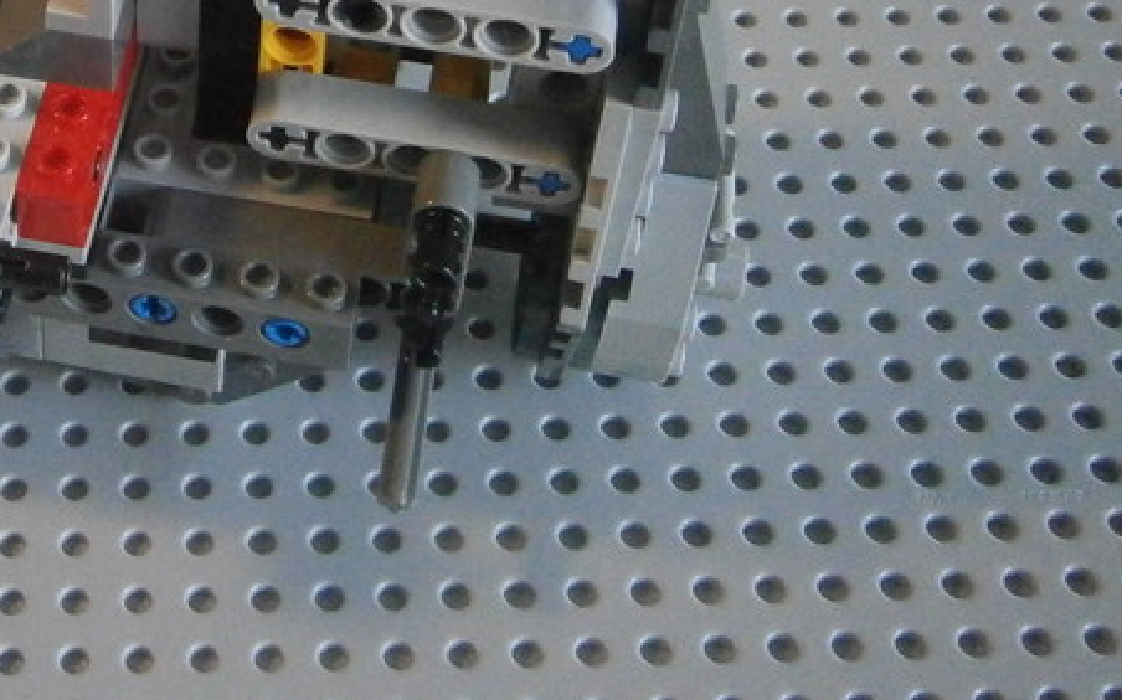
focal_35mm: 76
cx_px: 137
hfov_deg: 26.4
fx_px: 2323
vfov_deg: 16.7
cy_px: -16
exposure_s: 1/160
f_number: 3.1
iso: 800
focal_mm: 6.4
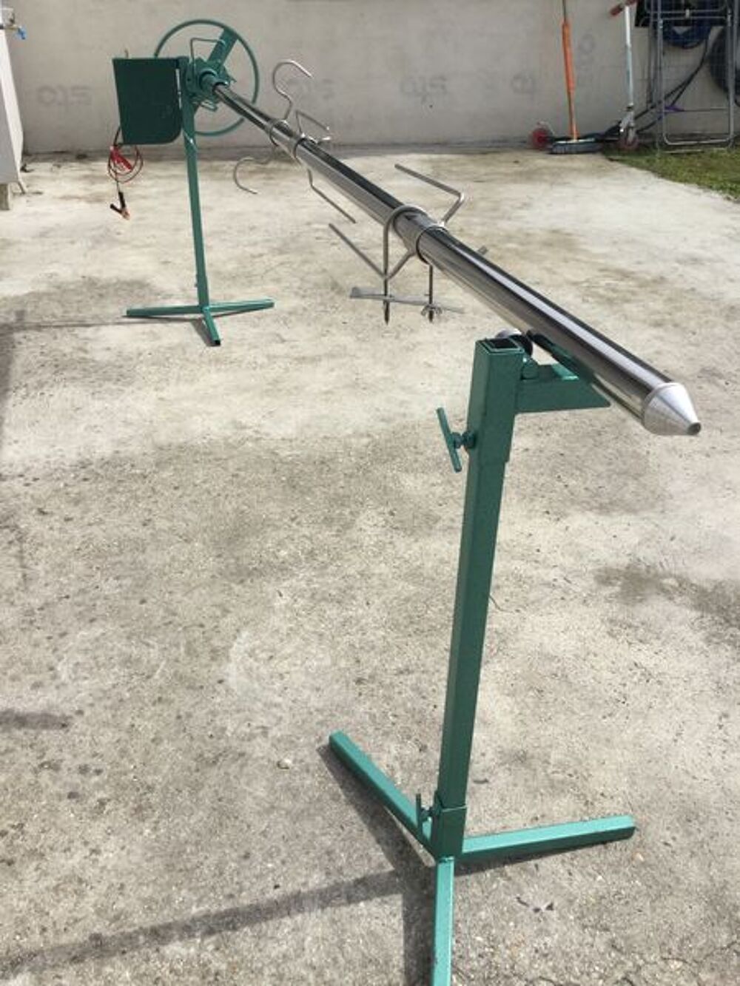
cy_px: 493
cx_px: 370
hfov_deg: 45.4
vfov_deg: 58.3
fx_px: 883
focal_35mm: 31
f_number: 2.4
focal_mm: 3.3
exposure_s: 1/1988
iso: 25
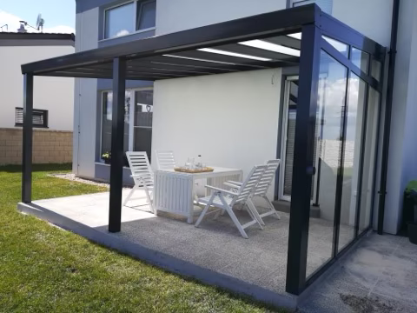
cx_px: 208
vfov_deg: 53.1
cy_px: 156
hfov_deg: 67.3
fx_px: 313
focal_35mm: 26
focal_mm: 3.83
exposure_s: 1/759
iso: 50
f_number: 2.2
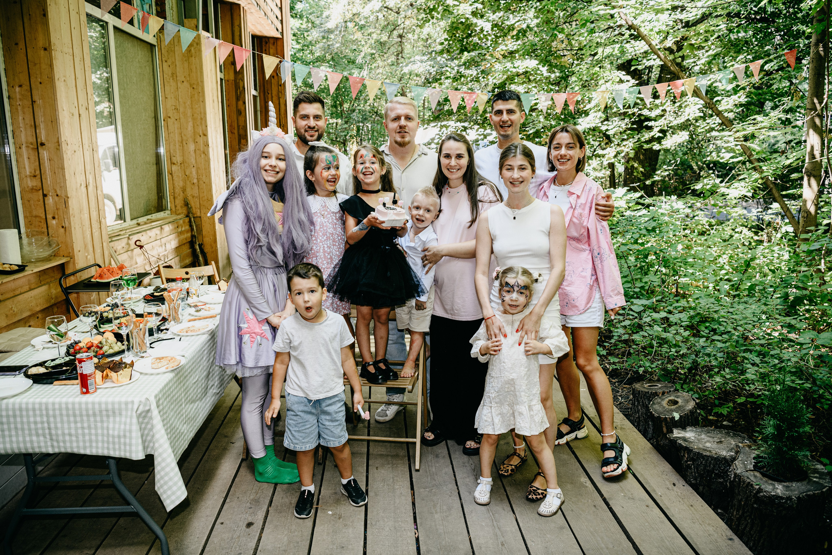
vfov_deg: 47.9
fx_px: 624
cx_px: 416
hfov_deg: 67.4
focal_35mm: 27
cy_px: 278
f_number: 3.5
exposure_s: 1/160
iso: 320
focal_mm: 27
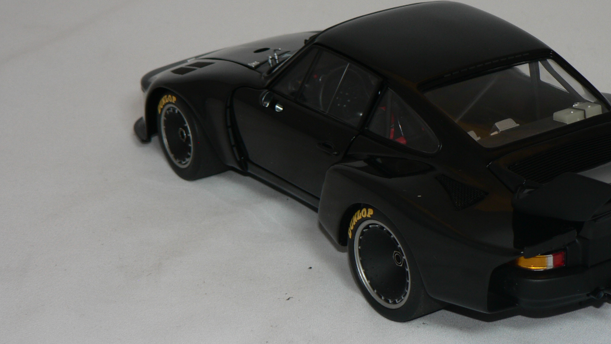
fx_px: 1782
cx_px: 407
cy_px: 166
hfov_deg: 19.4
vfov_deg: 11.0
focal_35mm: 110
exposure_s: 1/60
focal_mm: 12.4
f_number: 3.2
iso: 80
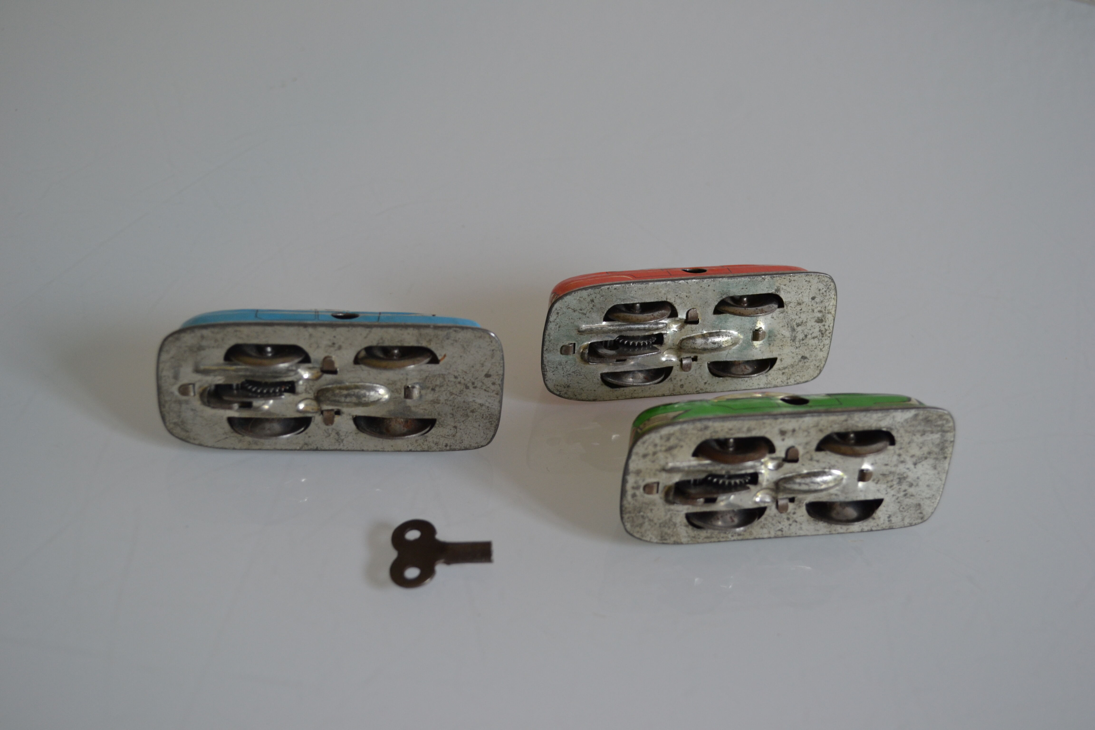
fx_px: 1277
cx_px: 548
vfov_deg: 31.9
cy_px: 365
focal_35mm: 42
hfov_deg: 46.4
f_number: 4.5
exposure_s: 1/60
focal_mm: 28
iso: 400
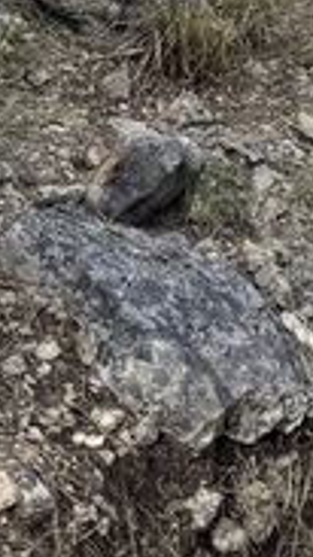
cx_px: 866
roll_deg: +1.8
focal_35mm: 206
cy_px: -700
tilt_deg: -6.7
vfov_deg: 9.5
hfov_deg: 5.6
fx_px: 3038
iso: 80
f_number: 1.78
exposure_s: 1/2169
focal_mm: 6.76
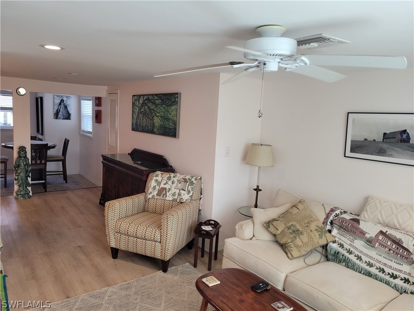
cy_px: 156
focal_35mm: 26
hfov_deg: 67.3
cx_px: 207
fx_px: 311
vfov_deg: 53.1
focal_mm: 5.4
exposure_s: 1/120
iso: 125
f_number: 1.8
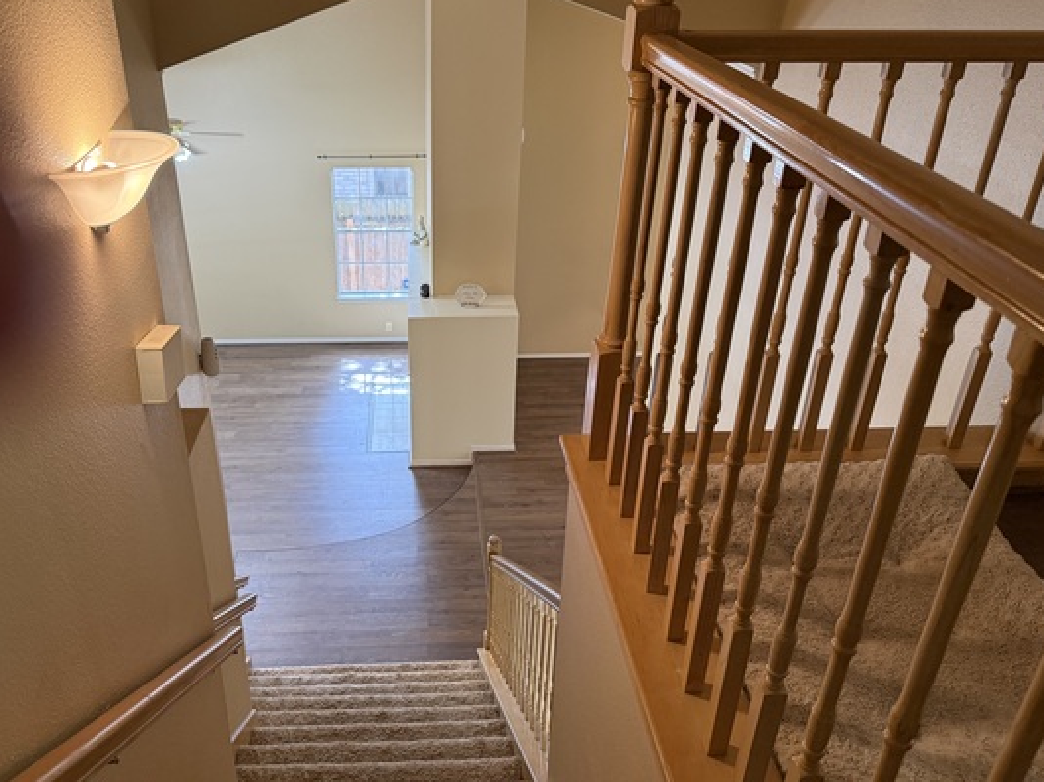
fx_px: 874
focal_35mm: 29
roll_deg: +0.6
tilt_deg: -29.4
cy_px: 404
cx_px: 439
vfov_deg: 48.2
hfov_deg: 61.4
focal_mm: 6.76
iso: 320
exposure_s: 1/60
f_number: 1.78
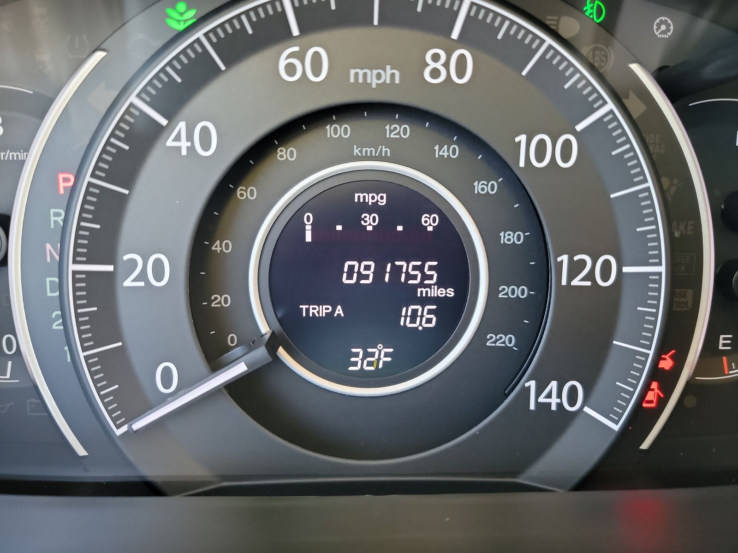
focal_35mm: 24
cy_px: 276
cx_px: 369
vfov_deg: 56.8
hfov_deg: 71.6
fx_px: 512
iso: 656
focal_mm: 6.7
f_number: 1.8
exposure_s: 1/59
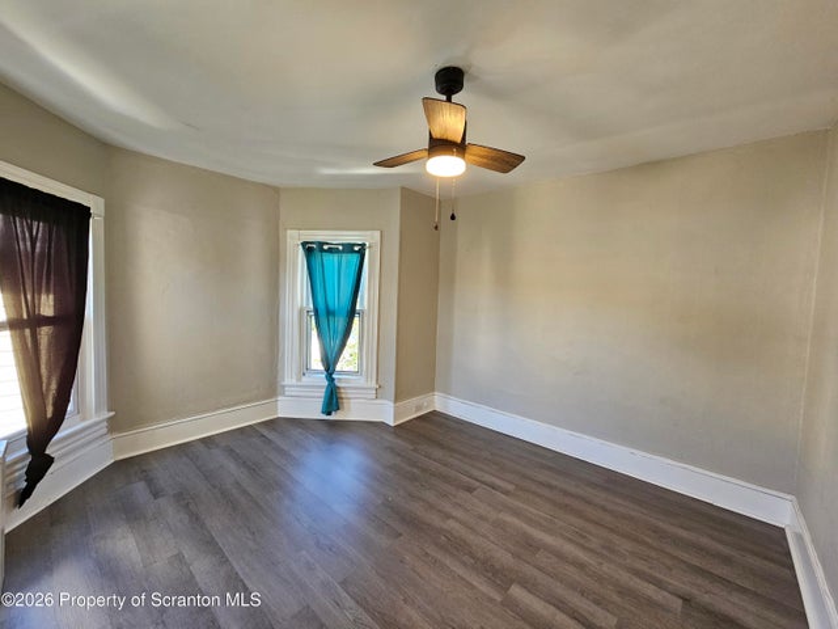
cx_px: 419
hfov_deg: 106.2
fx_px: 315
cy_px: 314
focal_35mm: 13
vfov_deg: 89.9
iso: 160
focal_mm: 2.2
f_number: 2.2
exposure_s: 1/60
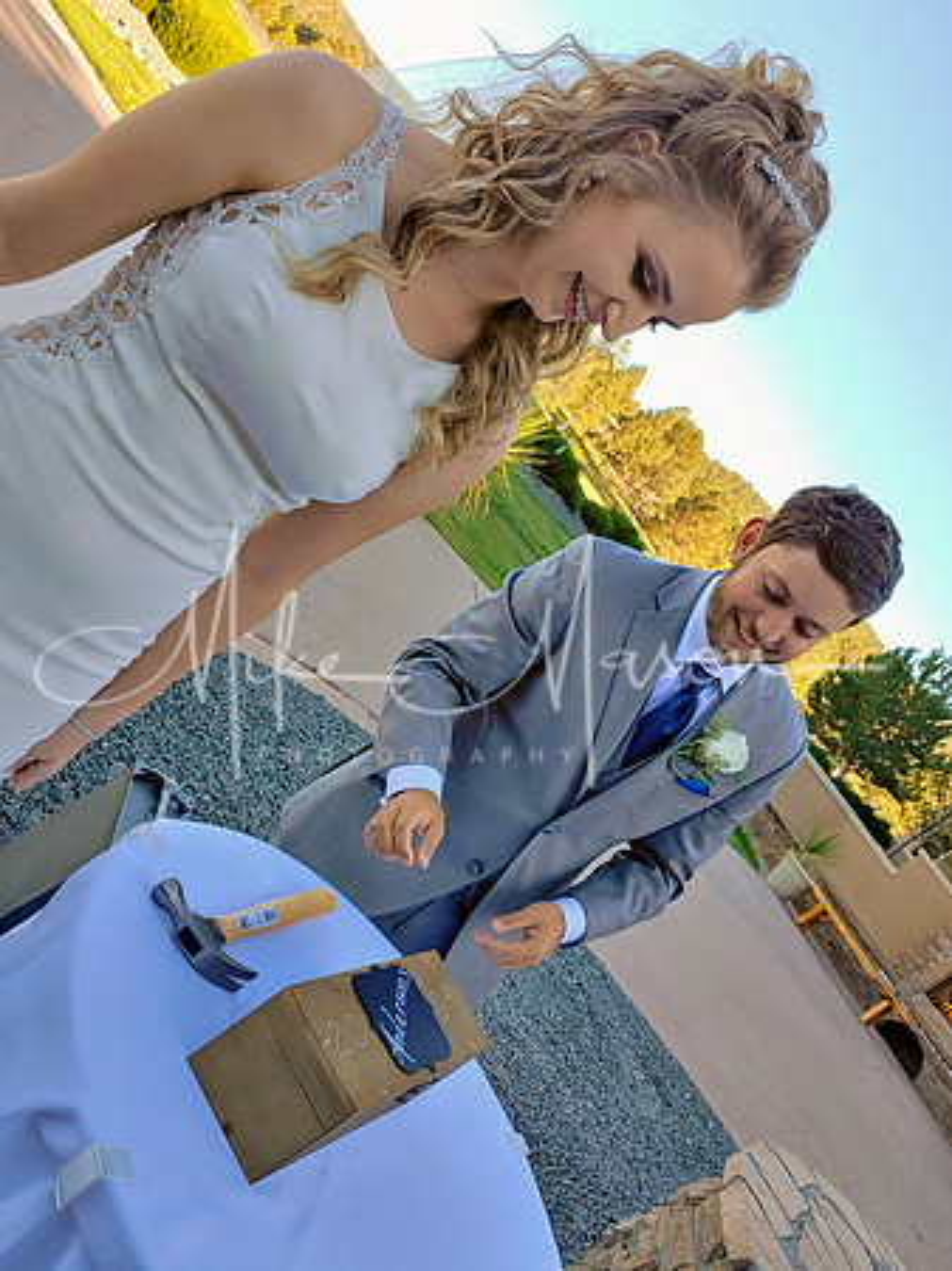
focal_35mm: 30
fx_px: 1101
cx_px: 476
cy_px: 636
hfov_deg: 46.8
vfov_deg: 60.0
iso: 50
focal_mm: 4.23
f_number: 1.5
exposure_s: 1/450
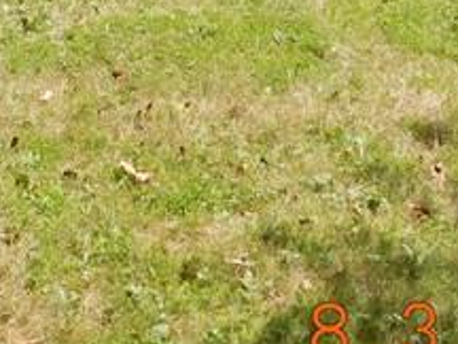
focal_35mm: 109
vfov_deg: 12.2
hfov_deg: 17.7
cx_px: 30
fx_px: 1442
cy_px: -314
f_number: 3
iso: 125
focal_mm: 4
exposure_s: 1/1000
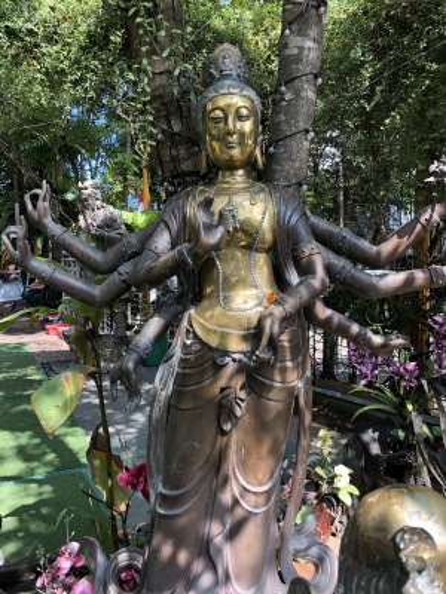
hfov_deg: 49.7
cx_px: 223
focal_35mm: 28
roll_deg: +2.4
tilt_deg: -3.4
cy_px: 297
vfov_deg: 63.4
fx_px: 481
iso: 20
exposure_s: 1/138
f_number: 1.8
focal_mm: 4
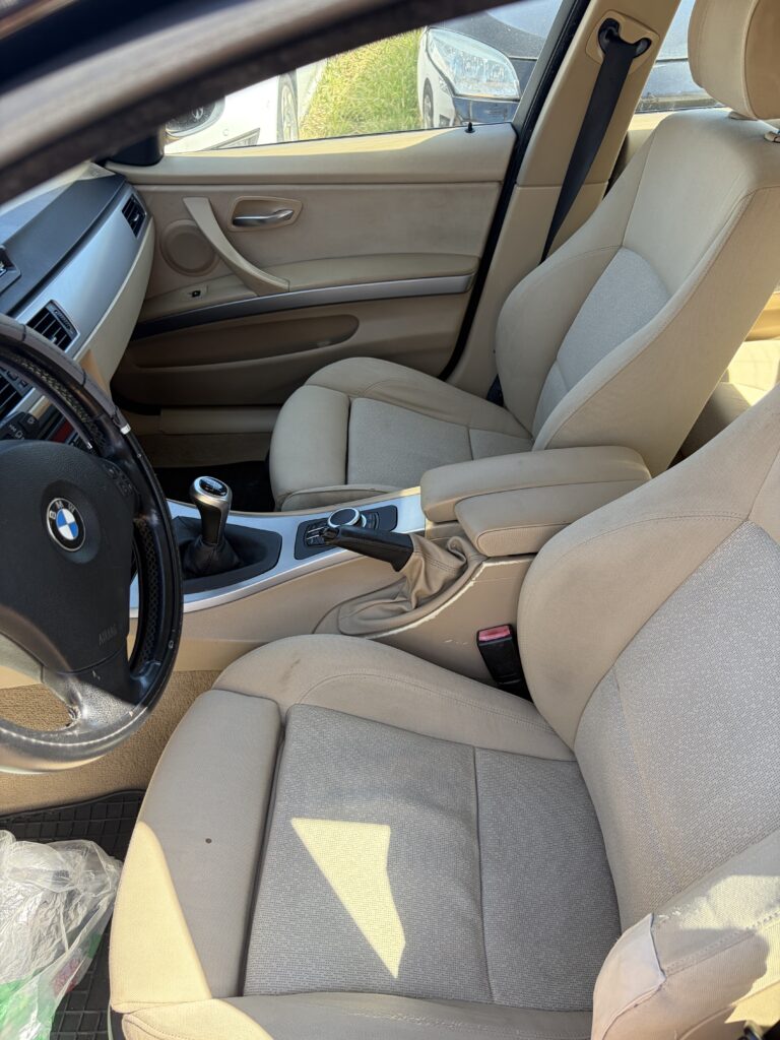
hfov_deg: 53.1
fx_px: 781
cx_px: 390
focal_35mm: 26
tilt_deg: -38.7
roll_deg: +3.0
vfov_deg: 67.3
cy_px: 520
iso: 50
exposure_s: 1/313
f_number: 1.6
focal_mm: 5.96
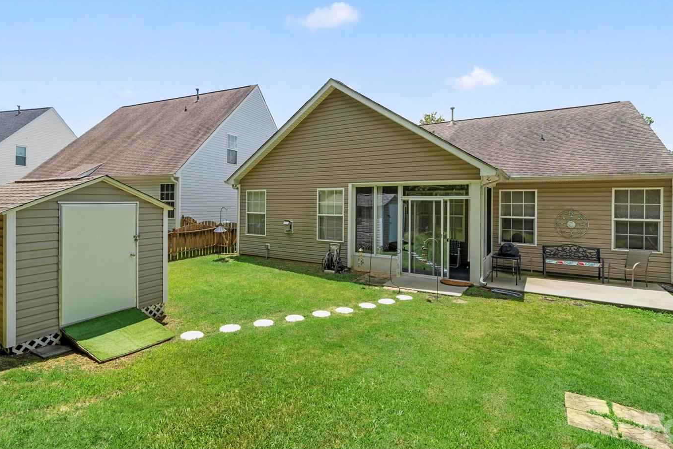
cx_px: 302
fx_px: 336
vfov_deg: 66.4
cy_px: 169
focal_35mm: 18
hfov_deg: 89.7
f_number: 10
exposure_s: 1/200
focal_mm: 12
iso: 100
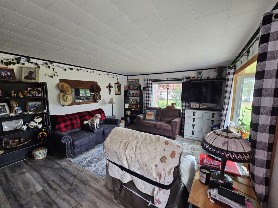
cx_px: 139
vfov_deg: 89.9
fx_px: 104
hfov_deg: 106.2
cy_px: 104
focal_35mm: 13
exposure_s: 1/60
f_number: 2.2
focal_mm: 2.2
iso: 250
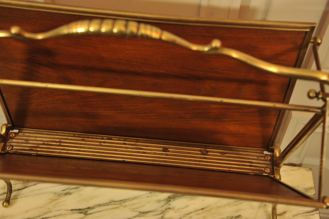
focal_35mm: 50
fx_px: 457
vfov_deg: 27.0
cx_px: 164
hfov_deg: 39.6
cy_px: 110
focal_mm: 50
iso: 1400
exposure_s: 1/30
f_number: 6.3
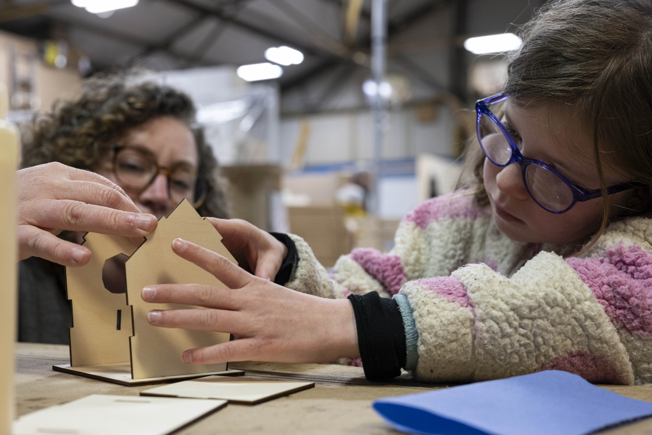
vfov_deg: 27.0
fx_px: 906
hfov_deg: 39.6
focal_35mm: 50
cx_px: 326
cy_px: 218
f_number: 5.6
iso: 800
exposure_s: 1/60
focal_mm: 50
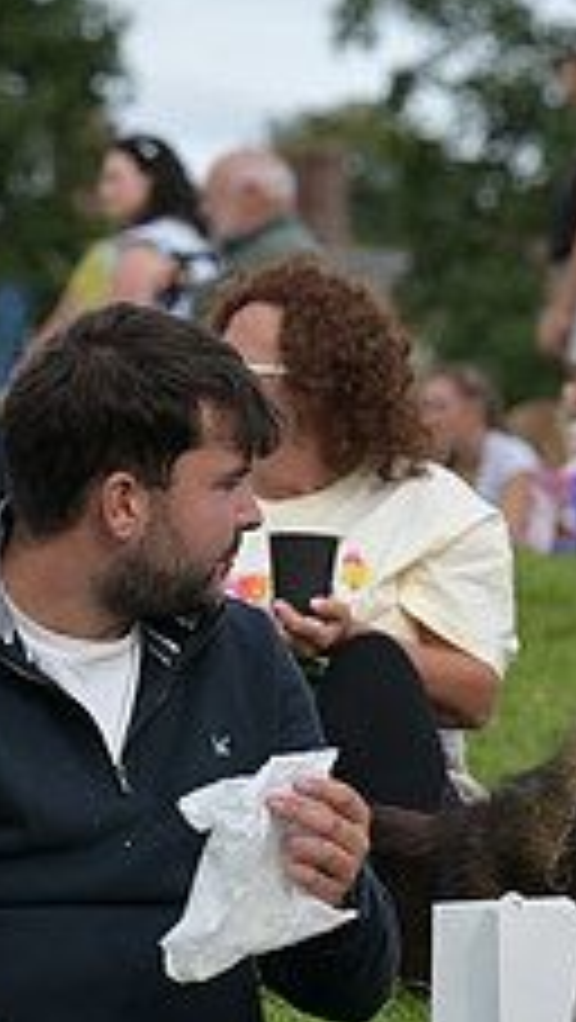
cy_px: 547
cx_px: 1030
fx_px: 9432
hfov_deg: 3.5
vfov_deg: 6.2
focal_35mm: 348
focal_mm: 130
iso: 500
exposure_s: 1/1250
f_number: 5.6
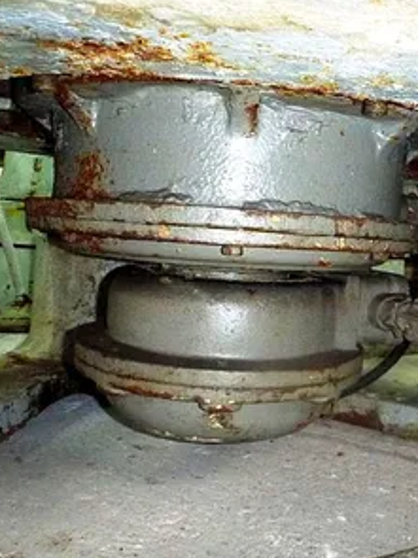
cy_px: 280
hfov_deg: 36.9
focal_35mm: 38
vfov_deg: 49.0
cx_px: 308
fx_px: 612
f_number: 3.3
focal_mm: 4.9
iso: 800
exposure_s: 1/20
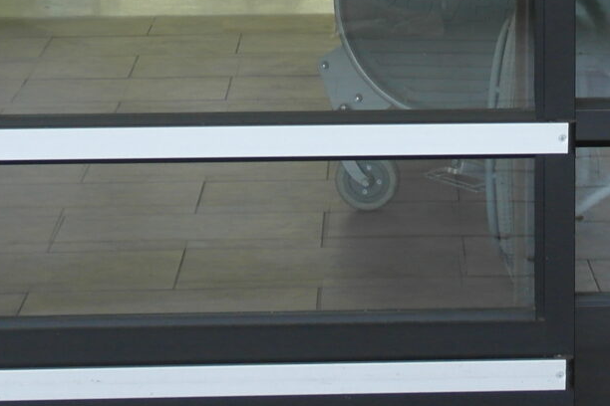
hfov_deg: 14.8
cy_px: -272
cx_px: 499
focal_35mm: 138
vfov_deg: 9.5
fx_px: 2338
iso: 400
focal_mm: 22
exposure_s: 1/80
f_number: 3.5
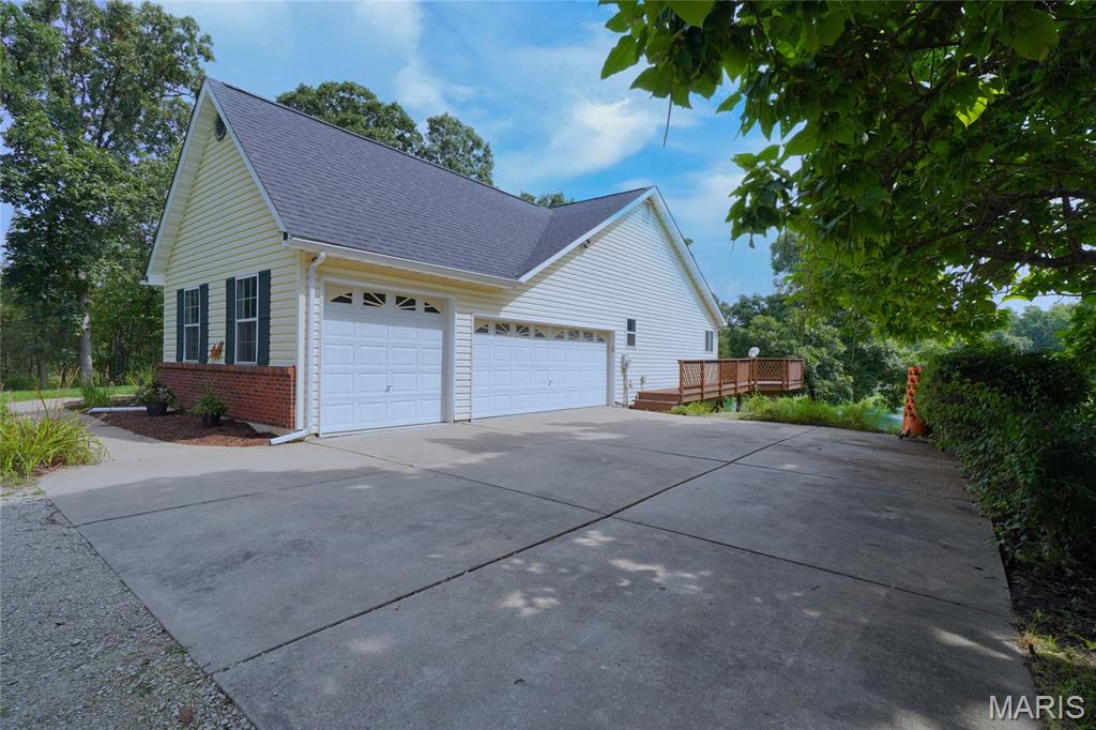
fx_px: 502
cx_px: 548
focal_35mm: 16
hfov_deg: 95.0
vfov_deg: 72.0
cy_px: 365
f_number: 6.3
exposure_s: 1/400
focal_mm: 11
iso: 100
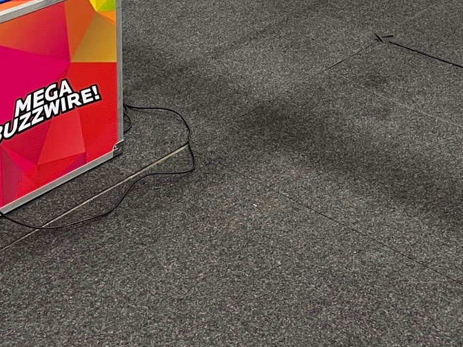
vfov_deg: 17.2
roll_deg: -0.2
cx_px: 250
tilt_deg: -13.0
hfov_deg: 25.0
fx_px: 1043
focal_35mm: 78
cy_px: -165
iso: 100
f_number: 1.6
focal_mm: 5.1
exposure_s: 1/50
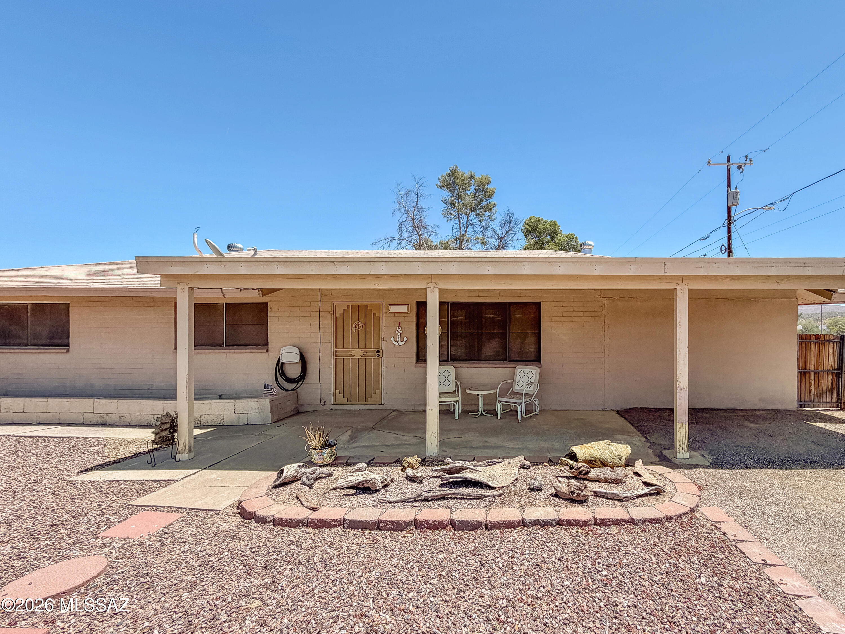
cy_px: 317
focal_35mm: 14
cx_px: 422
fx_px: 342
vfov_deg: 85.7
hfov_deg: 102.1
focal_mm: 2.22
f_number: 2.2
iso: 25
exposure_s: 1/750
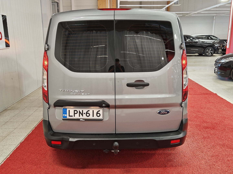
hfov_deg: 55.4
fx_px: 222
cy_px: 87
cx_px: 116
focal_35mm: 33
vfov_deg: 42.9
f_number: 1.8
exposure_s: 1/50
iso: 100
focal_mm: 5.59
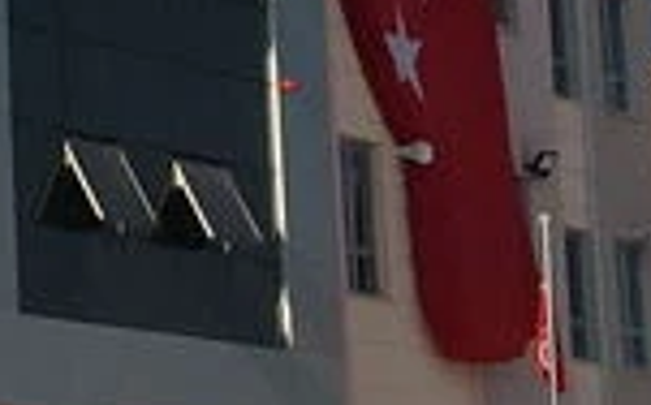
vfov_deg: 6.3
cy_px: -151
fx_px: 3633
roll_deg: -0.6
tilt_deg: +14.0
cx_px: -815
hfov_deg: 9.3
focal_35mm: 205
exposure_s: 1/2404
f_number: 2.2
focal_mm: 4.15
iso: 25
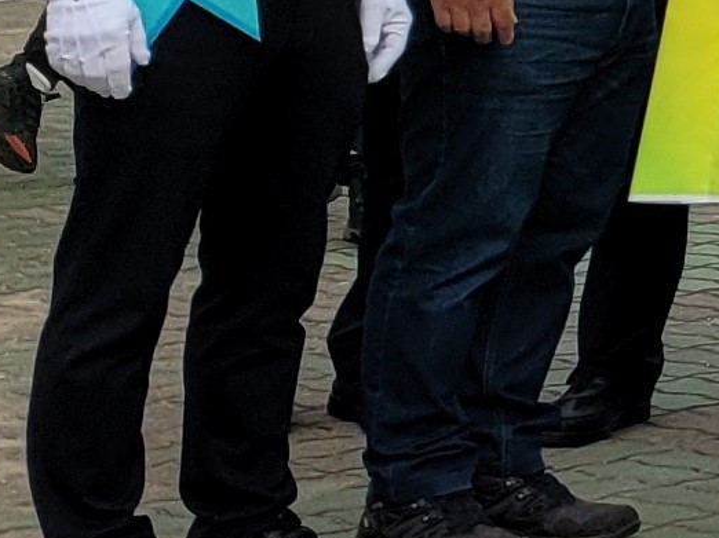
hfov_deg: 8.0
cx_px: 2362
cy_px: -344
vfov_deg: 7.2
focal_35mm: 201
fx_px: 4173
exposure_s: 1/1761
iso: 40
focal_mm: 5
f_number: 1.8
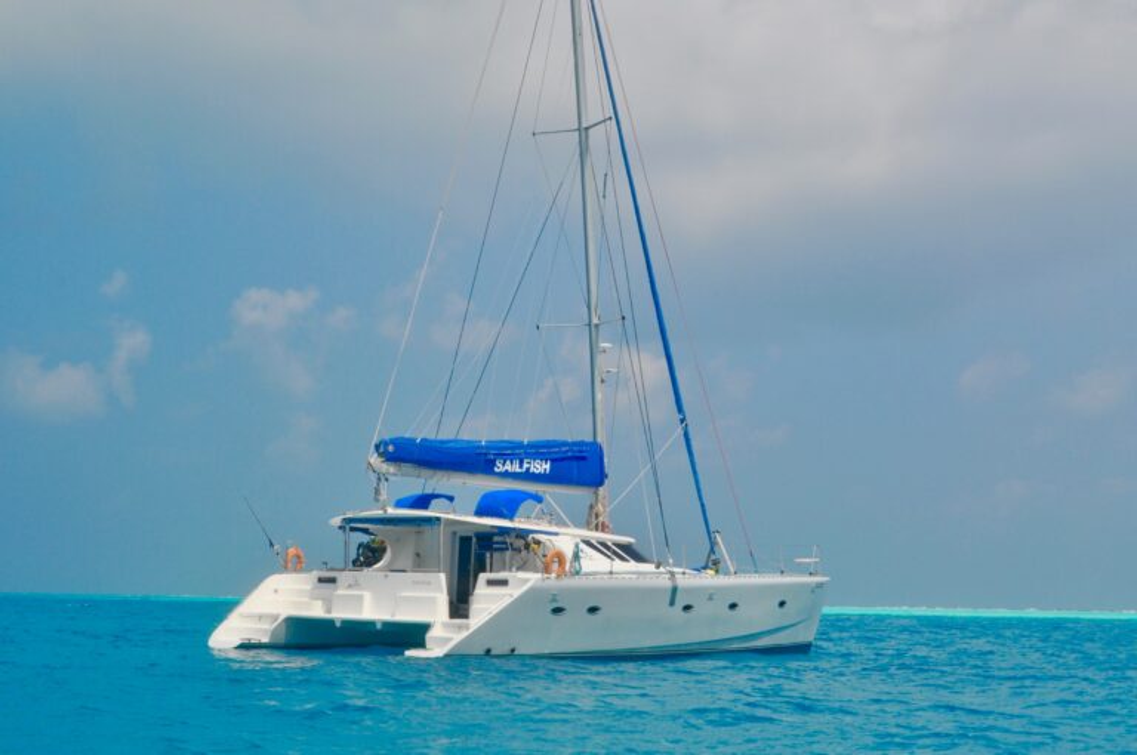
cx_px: 568
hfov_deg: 37.9
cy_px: 378
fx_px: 1656
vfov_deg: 25.7
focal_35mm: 52
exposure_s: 1/500
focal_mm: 35
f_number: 11
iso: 200
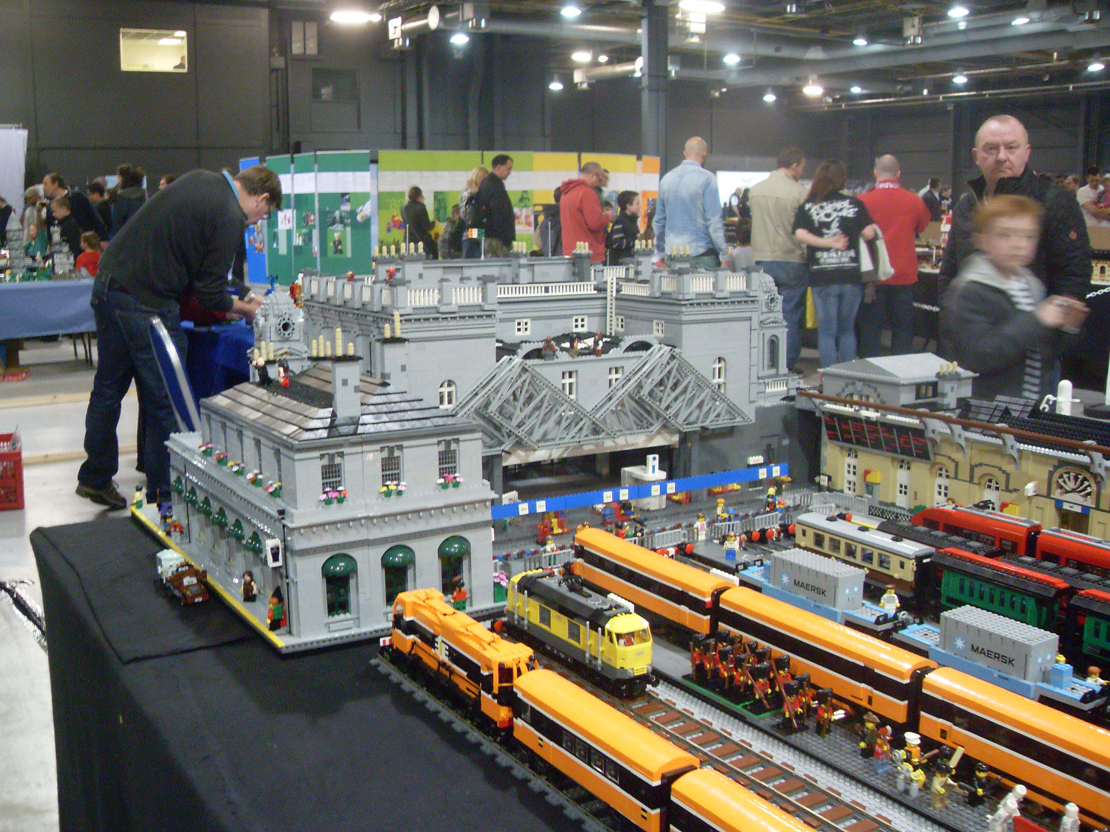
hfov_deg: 50.1
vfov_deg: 38.7
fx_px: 1186
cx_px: 555
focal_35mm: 37
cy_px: 416
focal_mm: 6.3
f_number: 2.8
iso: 200
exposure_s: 1/8
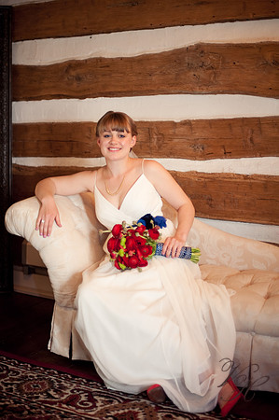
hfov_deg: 26.9
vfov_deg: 39.6
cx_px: 140
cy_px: 210
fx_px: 583
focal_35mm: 50
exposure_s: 1/100
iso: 200
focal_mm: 50
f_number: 1.4
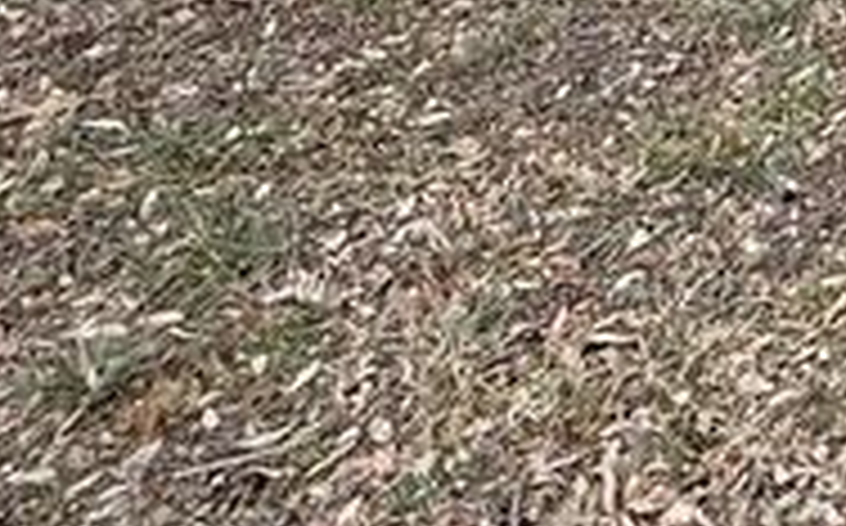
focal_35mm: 81
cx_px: 1678
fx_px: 1865
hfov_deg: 17.9
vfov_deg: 13.0
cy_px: -652
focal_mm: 2.22
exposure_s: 1/179
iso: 64
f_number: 2.2
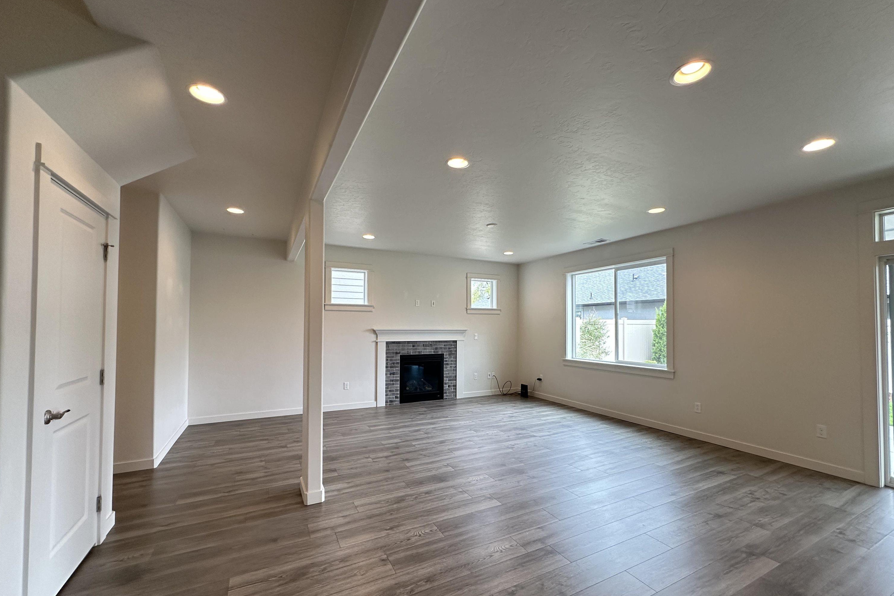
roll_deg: -0.3
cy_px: 318
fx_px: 372
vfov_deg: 77.2
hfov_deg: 100.4
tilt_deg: +1.2
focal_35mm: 15
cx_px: 457
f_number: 2.2
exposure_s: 1/120
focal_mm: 2.22
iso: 200
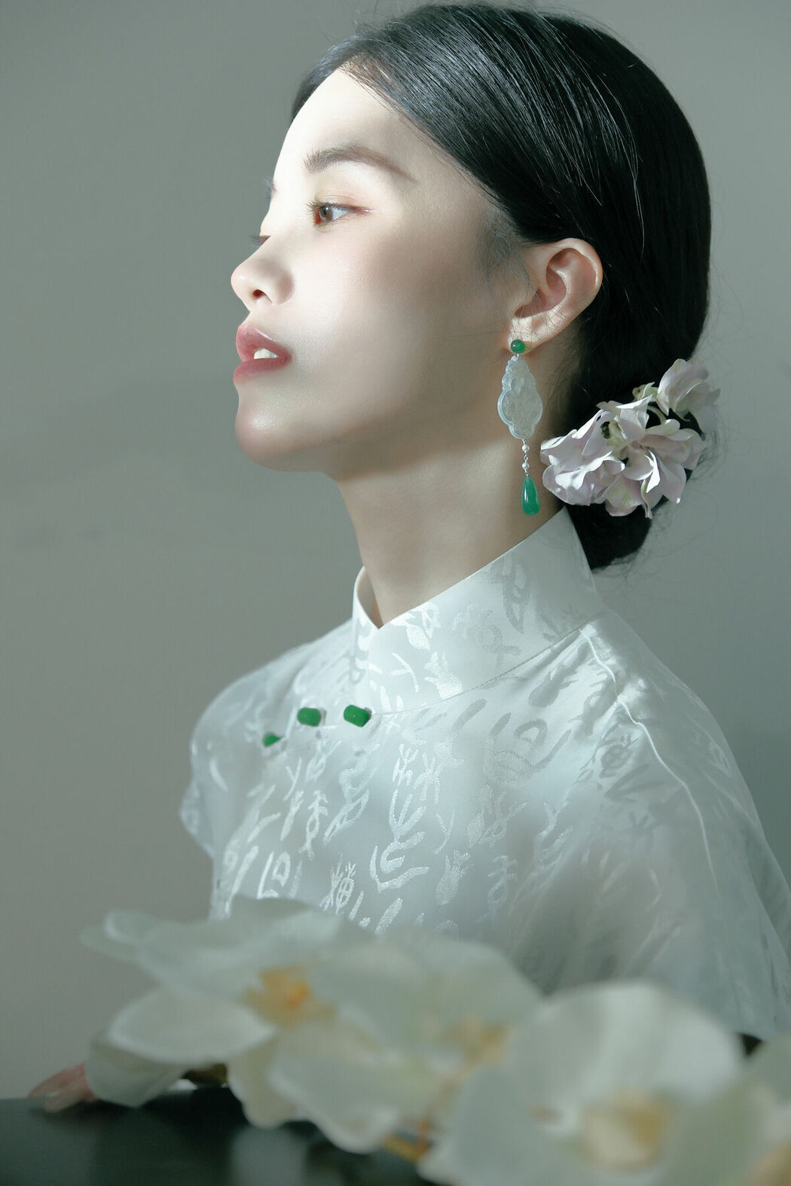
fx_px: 2735
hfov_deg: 16.5
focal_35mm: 83
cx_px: 396
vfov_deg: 24.5
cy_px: 593
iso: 500
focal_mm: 55
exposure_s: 1/250
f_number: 2.8
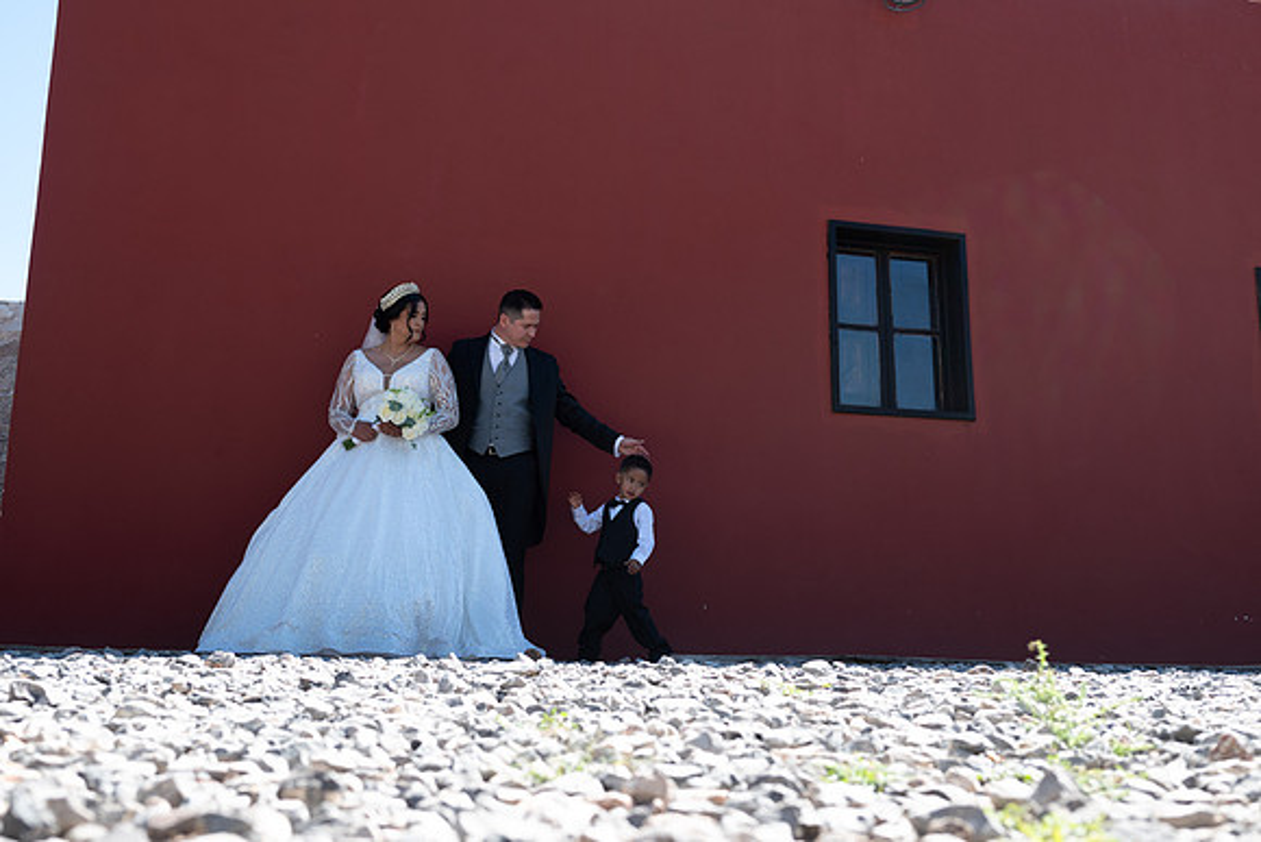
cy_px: 421
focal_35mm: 35
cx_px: 630
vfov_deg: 37.9
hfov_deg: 54.4
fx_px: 1226
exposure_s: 1/200
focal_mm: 35
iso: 125
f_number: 5
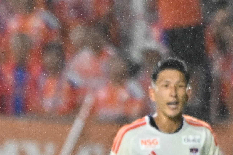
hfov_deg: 0.9
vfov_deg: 0.6
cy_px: 236
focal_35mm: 2224
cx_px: -194
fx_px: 14390
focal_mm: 360
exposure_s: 1/1250
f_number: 4
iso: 5000
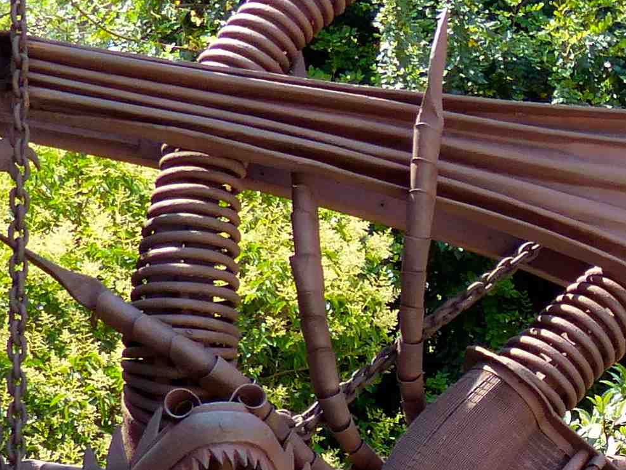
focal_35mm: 134
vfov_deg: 10.6
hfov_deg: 13.6
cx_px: 1006
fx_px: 2424
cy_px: 726
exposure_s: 1/200
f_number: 4
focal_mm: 5.8
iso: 100
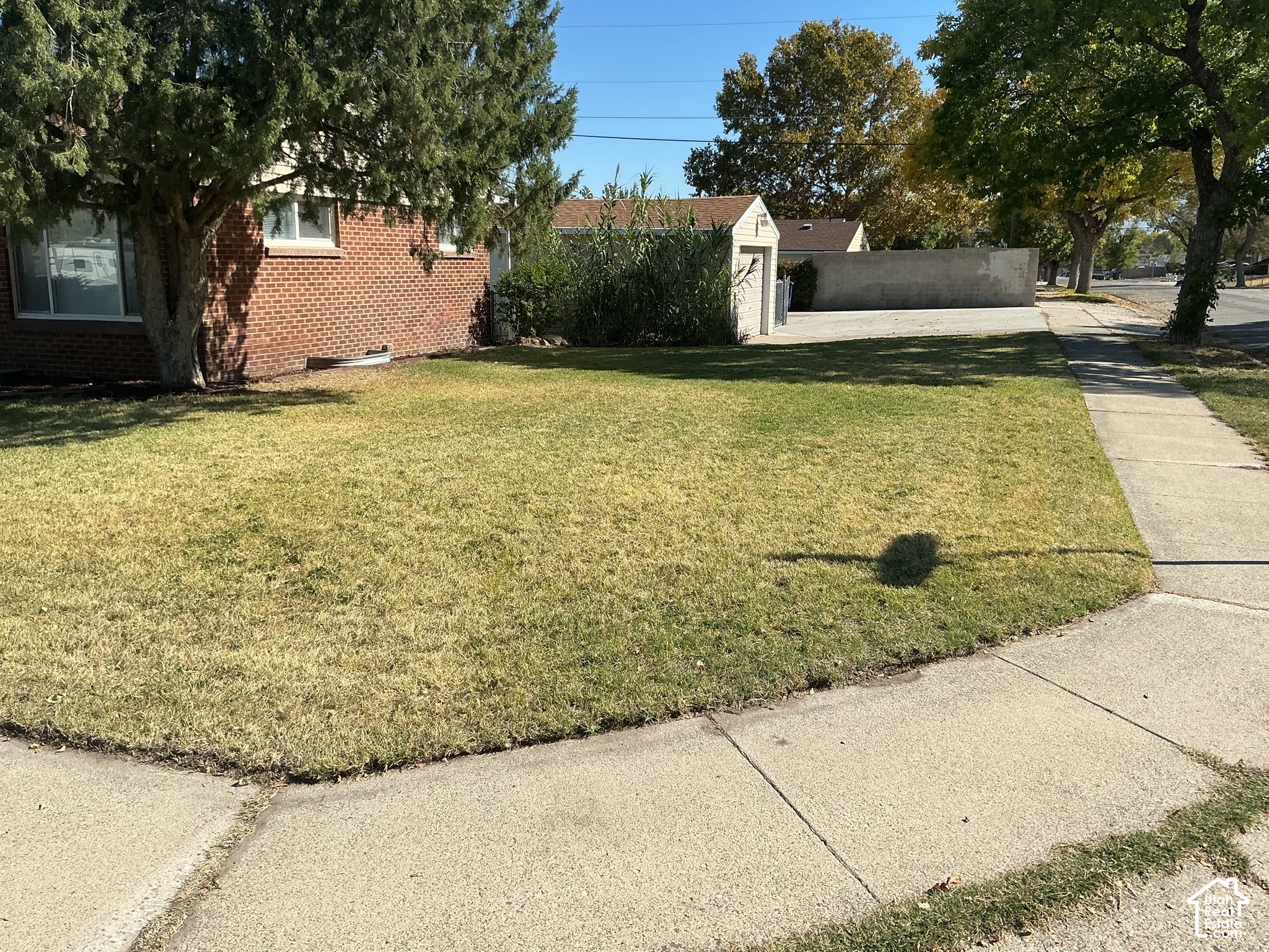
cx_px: 634
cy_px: 476
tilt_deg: -11.3
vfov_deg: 48.2
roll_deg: -0.5
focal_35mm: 29
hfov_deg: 61.7
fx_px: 1063
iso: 25
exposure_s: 1/1912
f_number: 1.8
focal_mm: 3
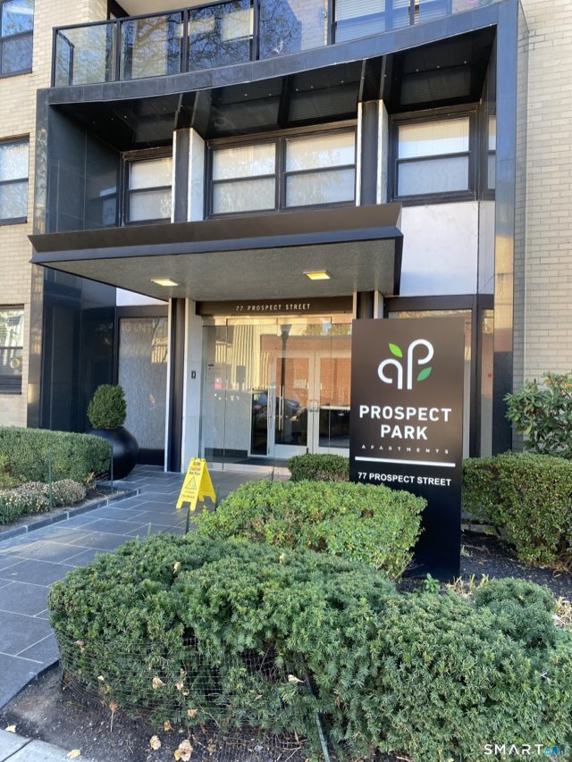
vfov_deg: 67.3
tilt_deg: +2.0
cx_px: 286
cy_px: 381
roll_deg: -0.7
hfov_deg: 53.1
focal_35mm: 26
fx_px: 573
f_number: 1.8
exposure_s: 1/122
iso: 50
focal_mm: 4.25
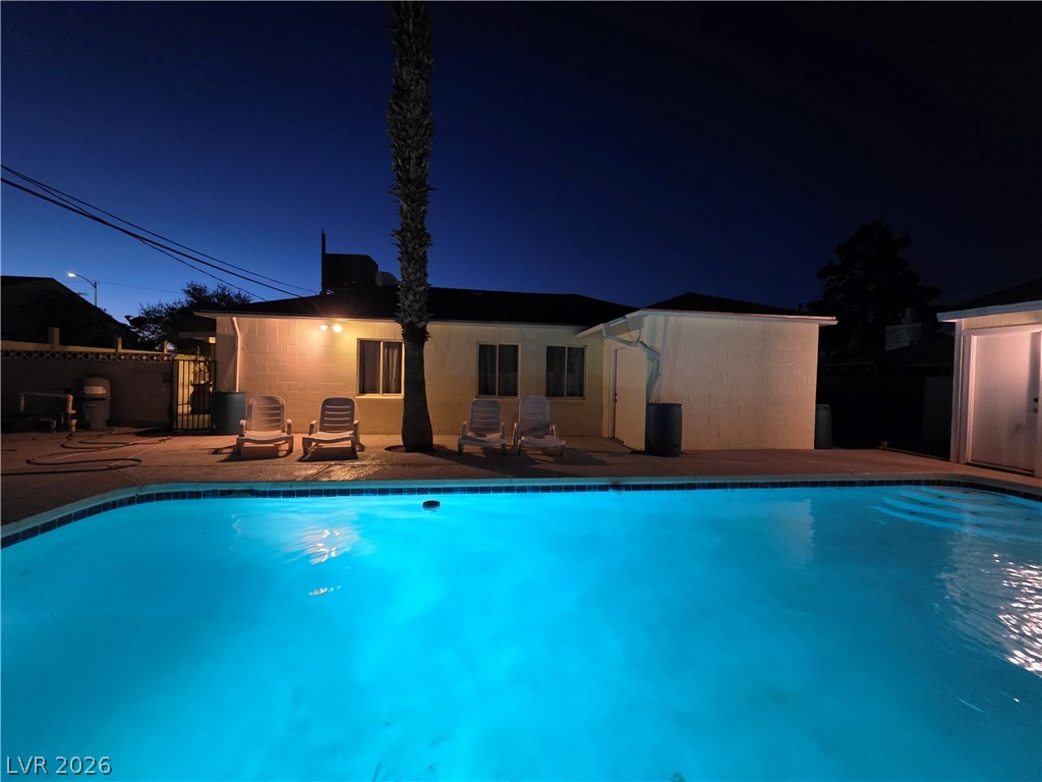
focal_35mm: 13
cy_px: 391
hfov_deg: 106.2
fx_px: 391
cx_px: 521
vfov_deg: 89.9
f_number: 1.9
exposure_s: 1/40
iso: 1250
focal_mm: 2.2
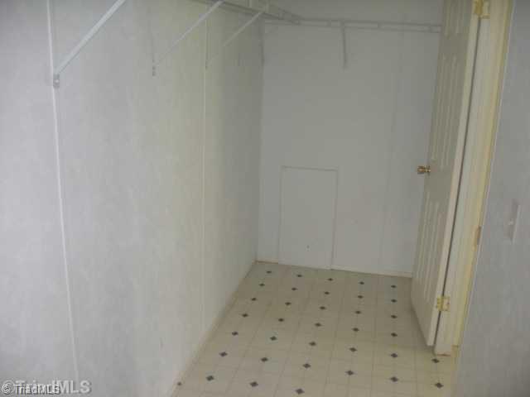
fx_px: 551
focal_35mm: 36
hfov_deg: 51.4
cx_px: 265
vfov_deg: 39.7
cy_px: 198
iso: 200
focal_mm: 6.3
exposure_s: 1/60
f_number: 2.8
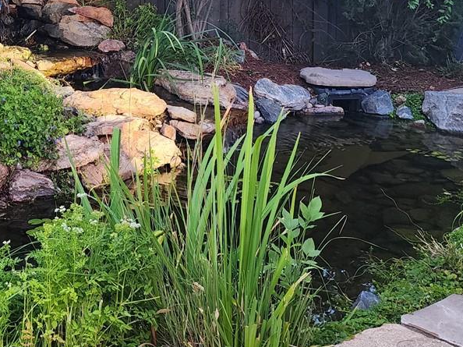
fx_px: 829
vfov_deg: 22.7
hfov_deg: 30.0
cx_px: 57
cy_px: 1
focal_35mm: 62
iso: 100
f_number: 1.8
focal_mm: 6.4
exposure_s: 1/180
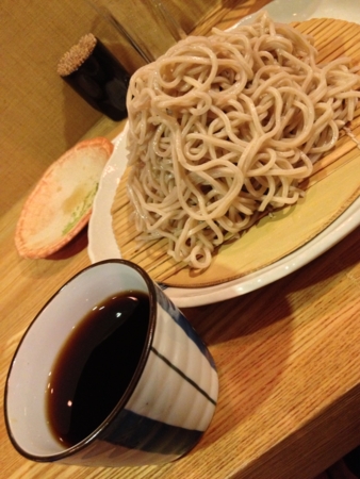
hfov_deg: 40.7
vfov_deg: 52.6
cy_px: 240
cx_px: 180
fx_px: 485
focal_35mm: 35
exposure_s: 1/15
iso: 400
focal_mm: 4.28
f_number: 2.4
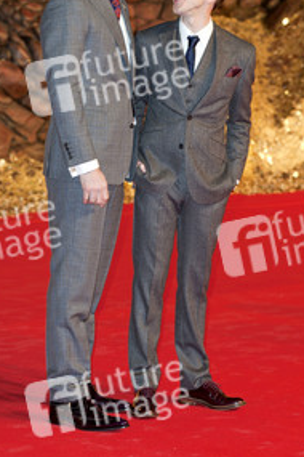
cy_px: 159
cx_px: 154
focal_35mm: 157
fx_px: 1989
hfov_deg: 8.7
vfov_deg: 13.1
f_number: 5.6
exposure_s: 1/160
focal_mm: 112
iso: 1000
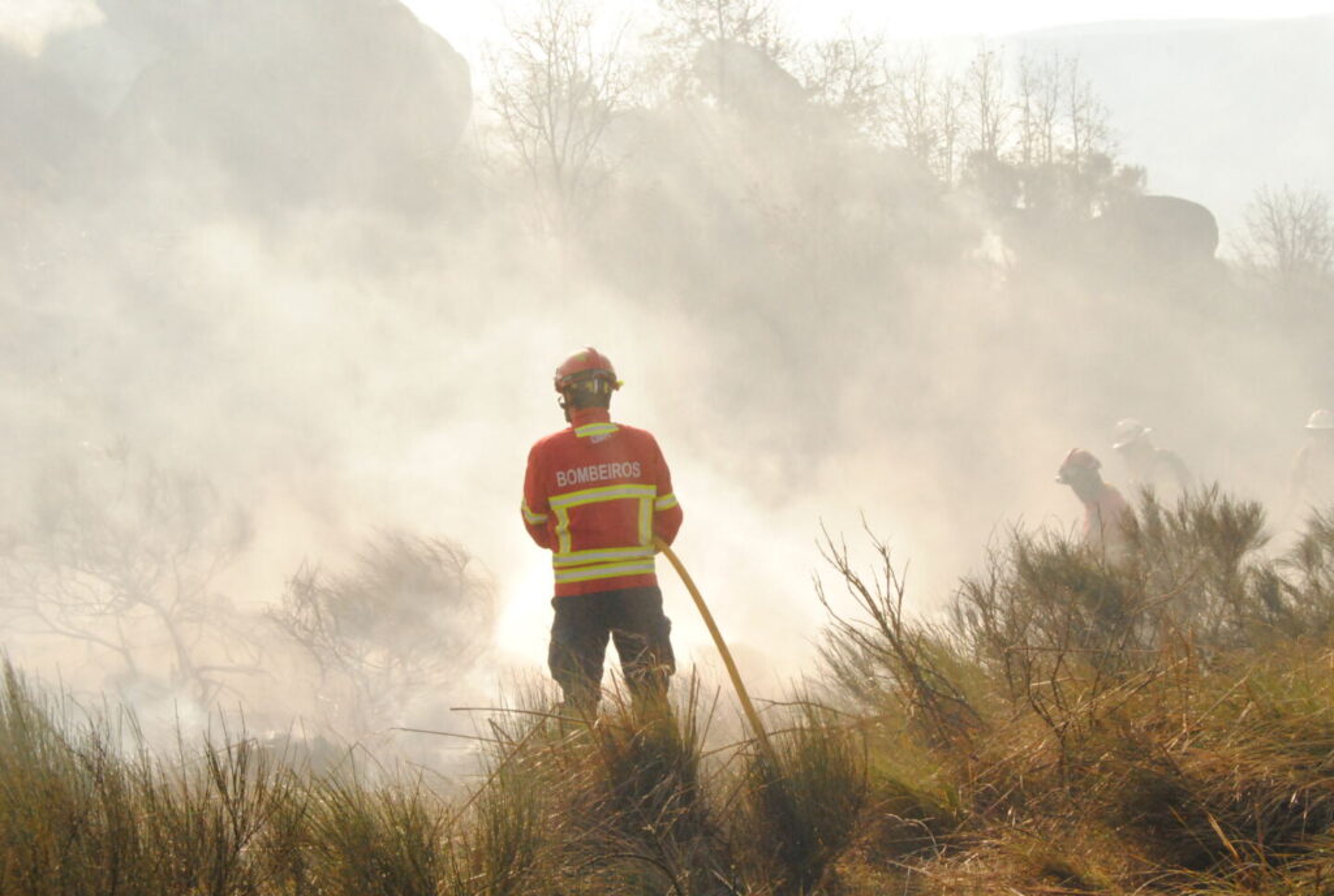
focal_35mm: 57
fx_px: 2117
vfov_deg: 23.9
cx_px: 667
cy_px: 448
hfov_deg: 35.0
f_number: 14
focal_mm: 38
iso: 1600
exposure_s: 1/800
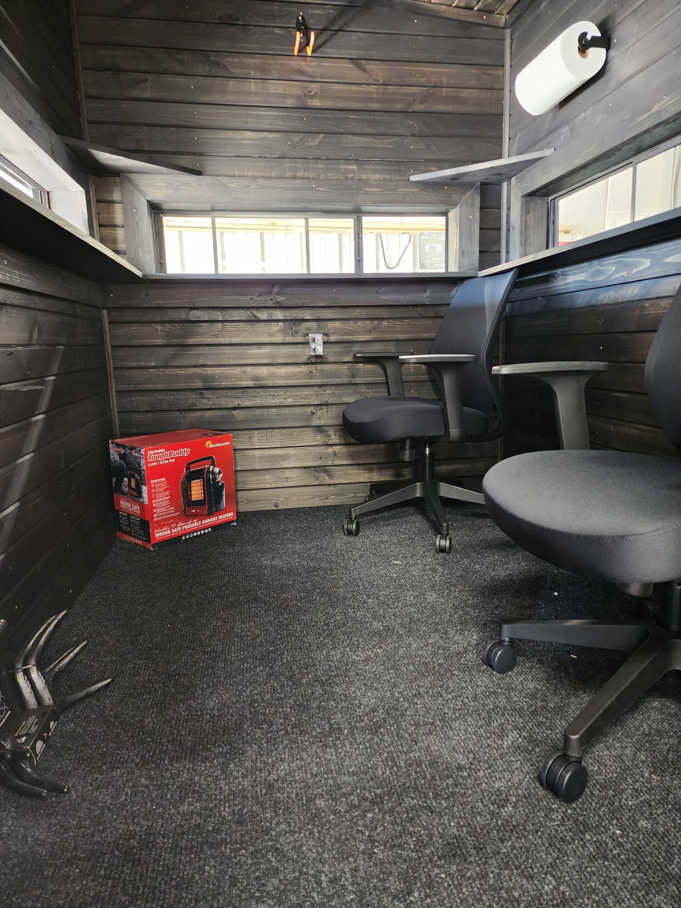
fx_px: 603
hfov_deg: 58.9
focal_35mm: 23
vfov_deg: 73.9
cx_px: 340
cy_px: 454
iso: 640
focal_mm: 6.4
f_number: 1.8
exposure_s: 1/24
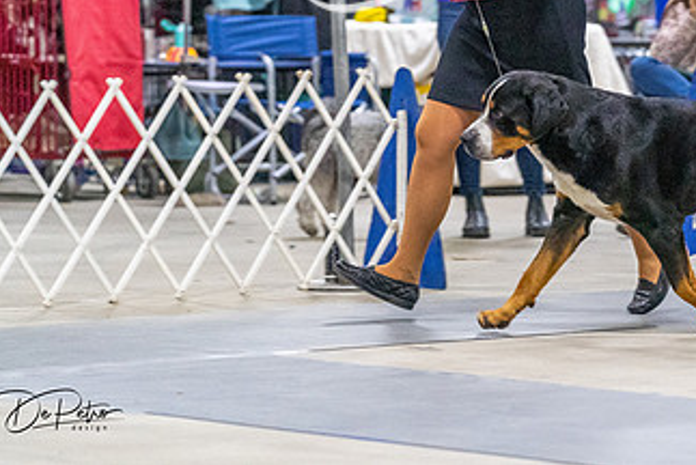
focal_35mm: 246
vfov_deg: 5.6
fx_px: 4760
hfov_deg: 8.3
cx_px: 605
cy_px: 51
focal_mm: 137
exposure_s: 1/320
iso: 6400
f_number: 3.2
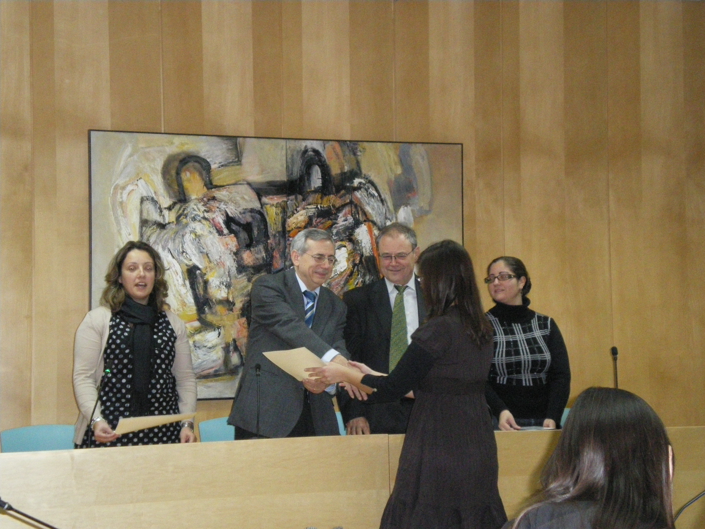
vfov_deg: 21.0
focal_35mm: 70
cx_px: 352
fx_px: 1426
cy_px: 264
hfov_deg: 27.8
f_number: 4.6
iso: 800
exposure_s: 1/60
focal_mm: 12.3
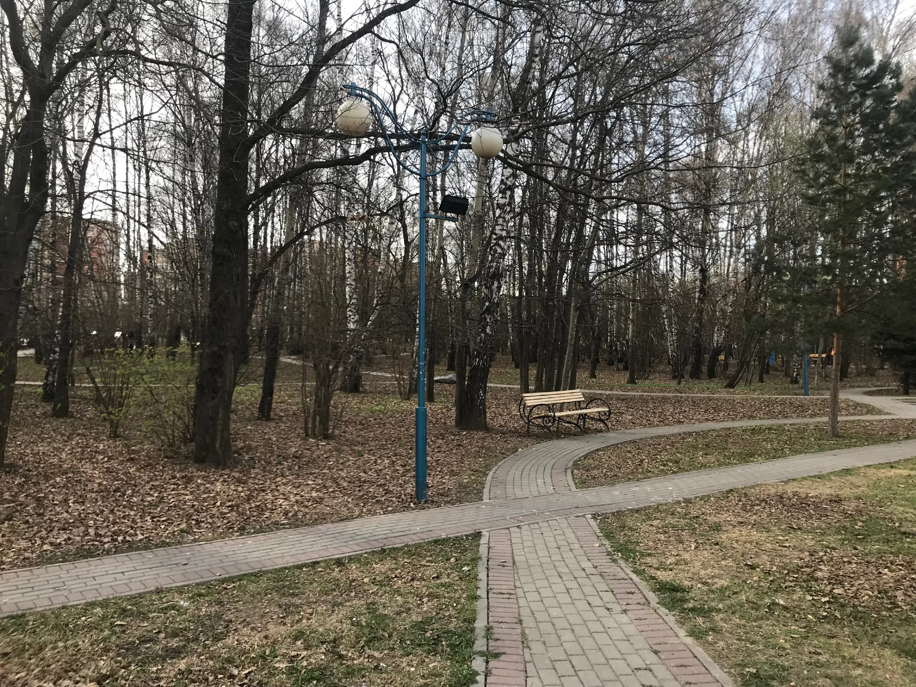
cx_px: 458
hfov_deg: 63.4
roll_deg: -1.5
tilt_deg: +1.8
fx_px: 741
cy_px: 344
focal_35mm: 28
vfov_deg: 49.7
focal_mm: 3.99
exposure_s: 1/380
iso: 20
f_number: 1.8
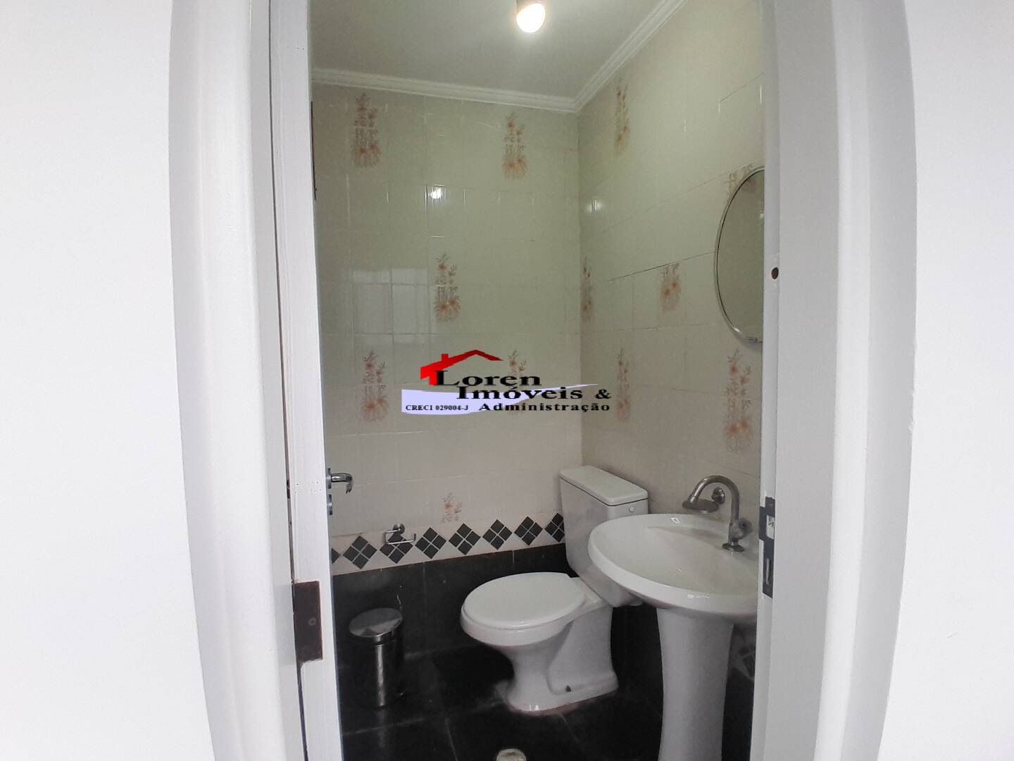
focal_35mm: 17
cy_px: 380
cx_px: 507
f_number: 2.2
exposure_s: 1/120
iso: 50
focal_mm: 1.46
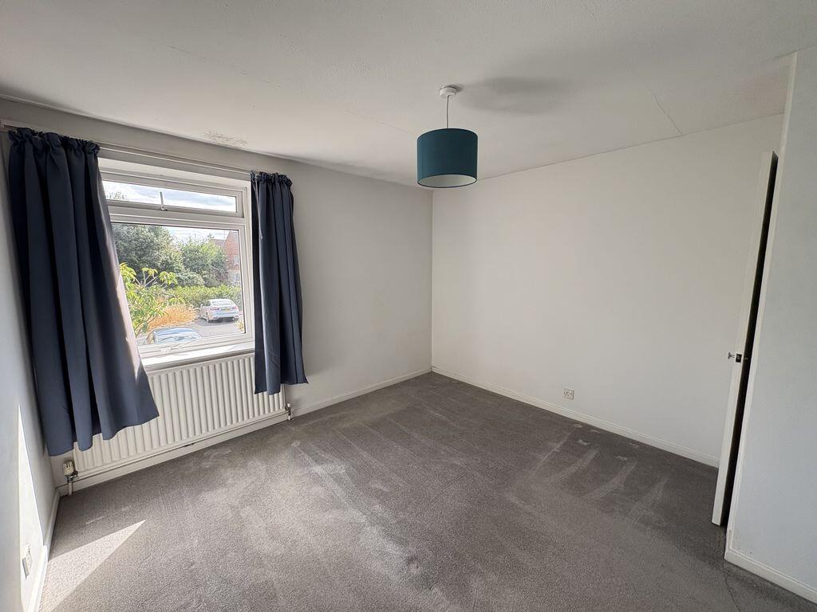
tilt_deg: -6.3
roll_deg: +0.6
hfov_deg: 102.1
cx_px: 408
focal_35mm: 14
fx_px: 330
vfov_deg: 85.7
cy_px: 306
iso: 64
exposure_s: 1/148
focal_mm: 2.22
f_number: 2.2
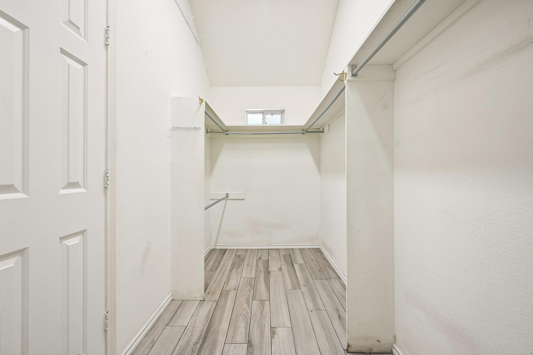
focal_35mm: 14
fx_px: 207
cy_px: 178
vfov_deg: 81.2
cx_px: 266
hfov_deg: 104.3
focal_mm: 14
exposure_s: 1/10
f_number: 9
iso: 250
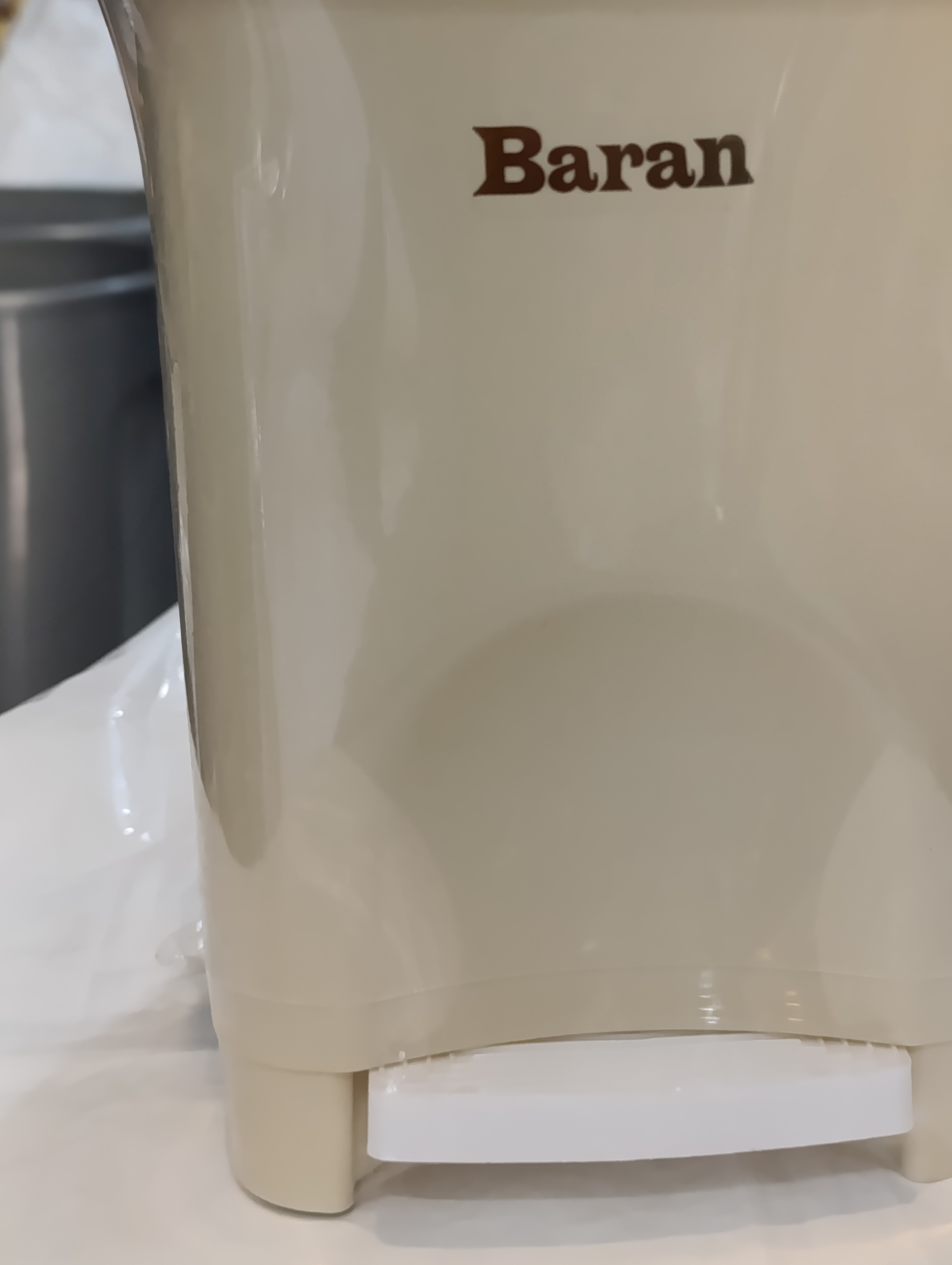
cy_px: 444
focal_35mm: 66
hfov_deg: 22.2
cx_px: 676
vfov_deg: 29.2
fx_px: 2414
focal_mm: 6.14
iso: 640
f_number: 1.6
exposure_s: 1/50
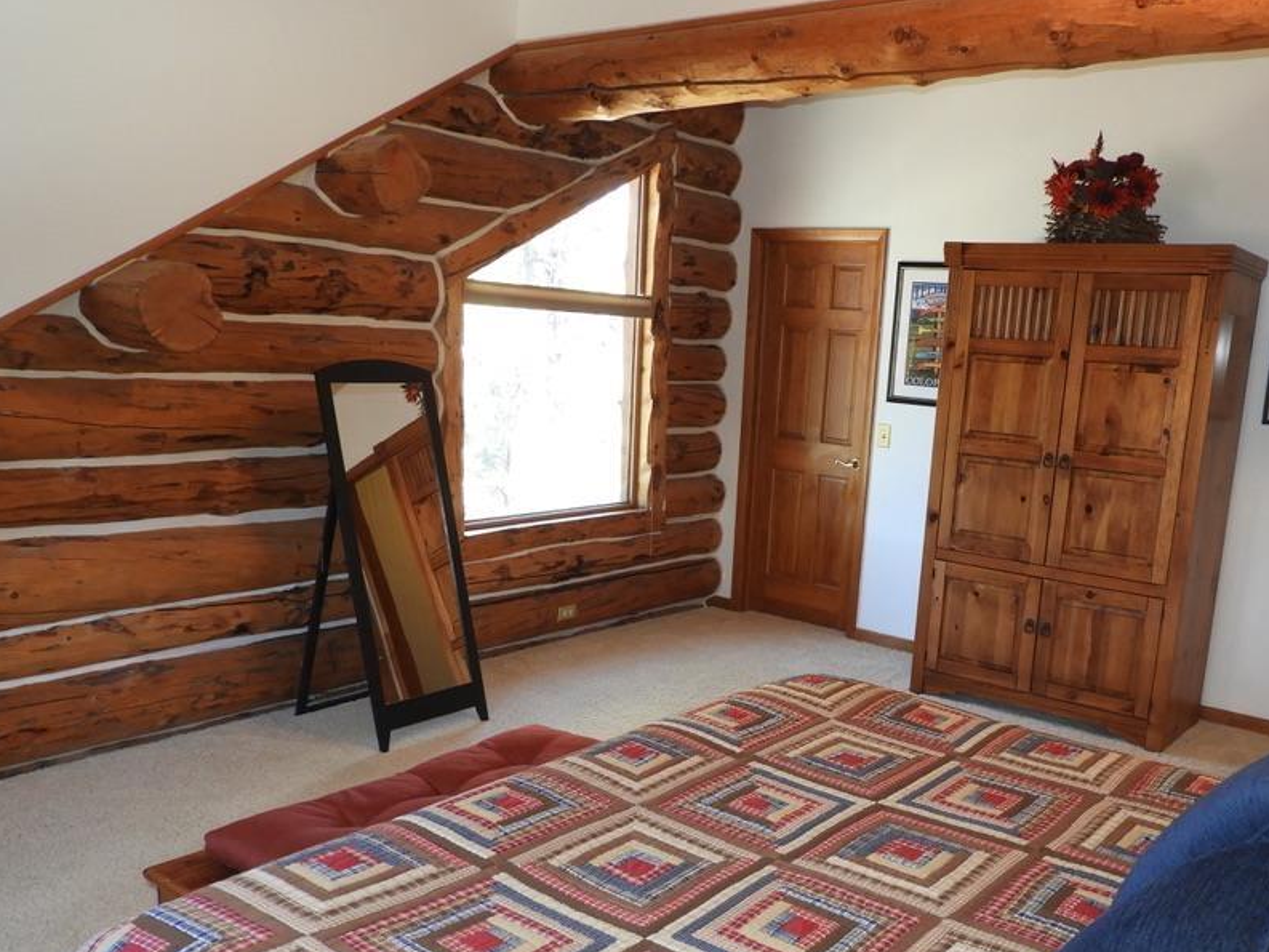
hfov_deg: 57.7
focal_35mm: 31
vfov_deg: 45.1
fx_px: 1137
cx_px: 789
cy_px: 584
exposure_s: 1/30
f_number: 3.3
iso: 200
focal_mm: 4.3
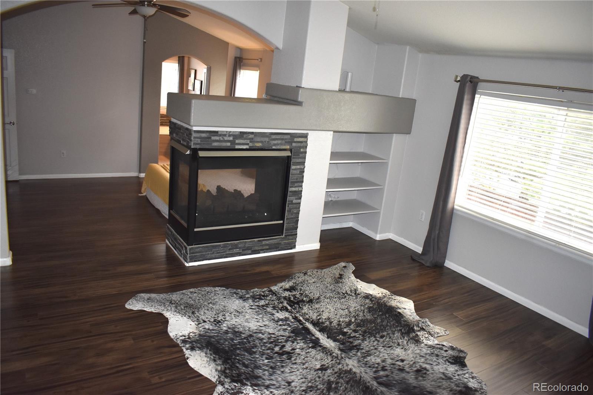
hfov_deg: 67.4
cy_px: 198
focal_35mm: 27
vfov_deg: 47.9
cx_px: 296
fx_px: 445
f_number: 3.5
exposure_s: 1/125
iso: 800
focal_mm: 18
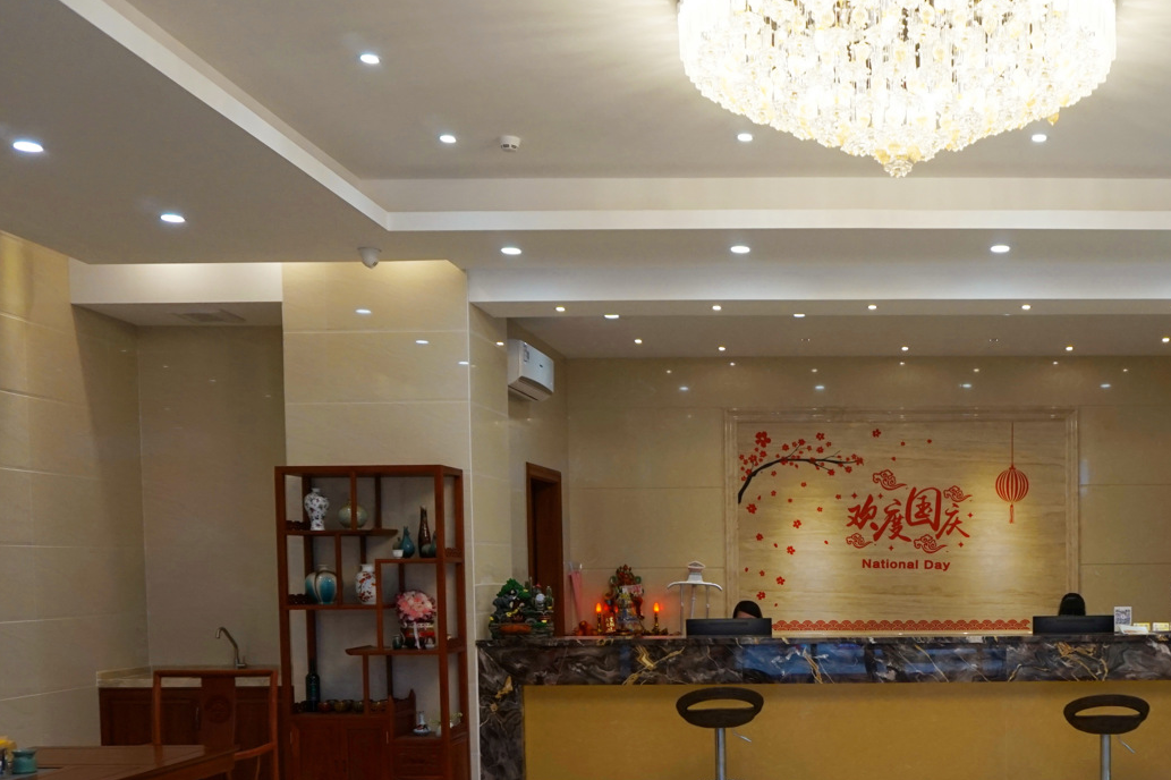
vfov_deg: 31.5
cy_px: 651
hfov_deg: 45.3
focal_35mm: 41
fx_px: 1333
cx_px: 918
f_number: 4
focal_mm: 16
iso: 500
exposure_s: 1/160
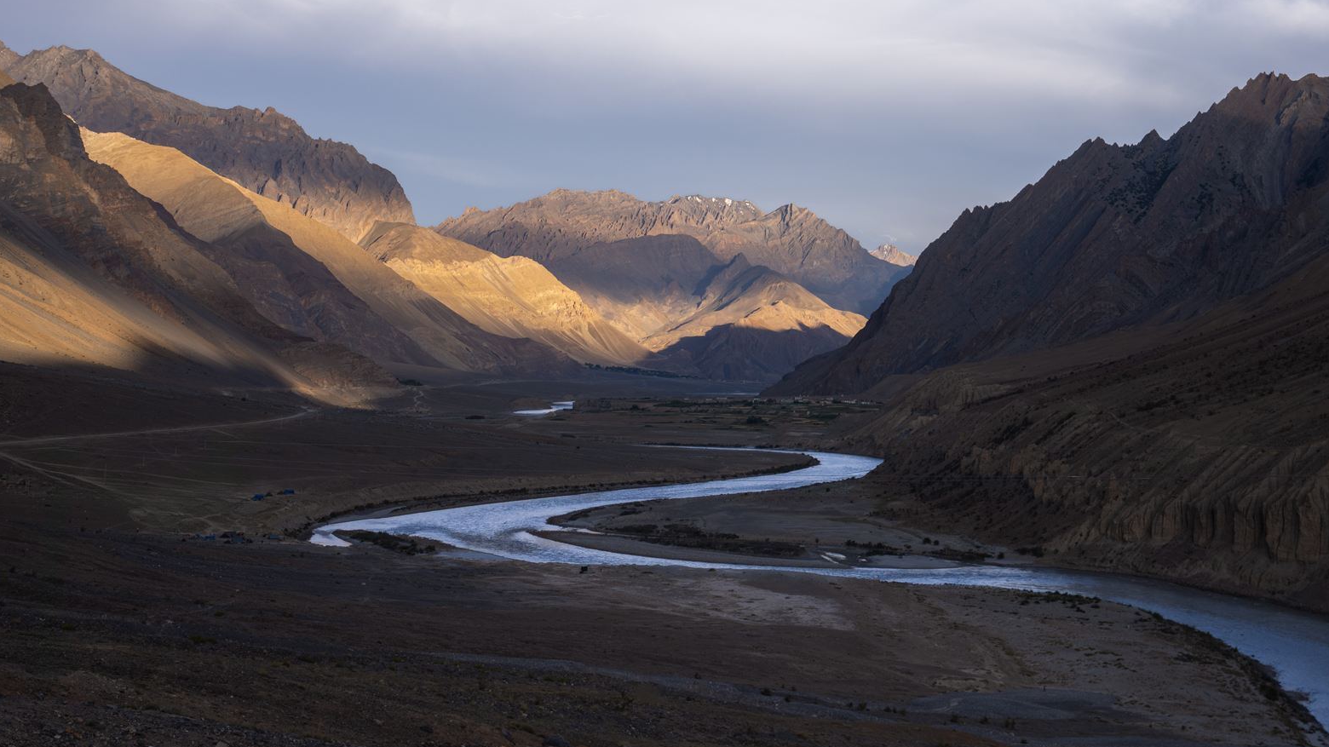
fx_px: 1656
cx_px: 849
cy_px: 210
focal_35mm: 47
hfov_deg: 43.3
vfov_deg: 25.2
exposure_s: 1/80
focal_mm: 35
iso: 100
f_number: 10
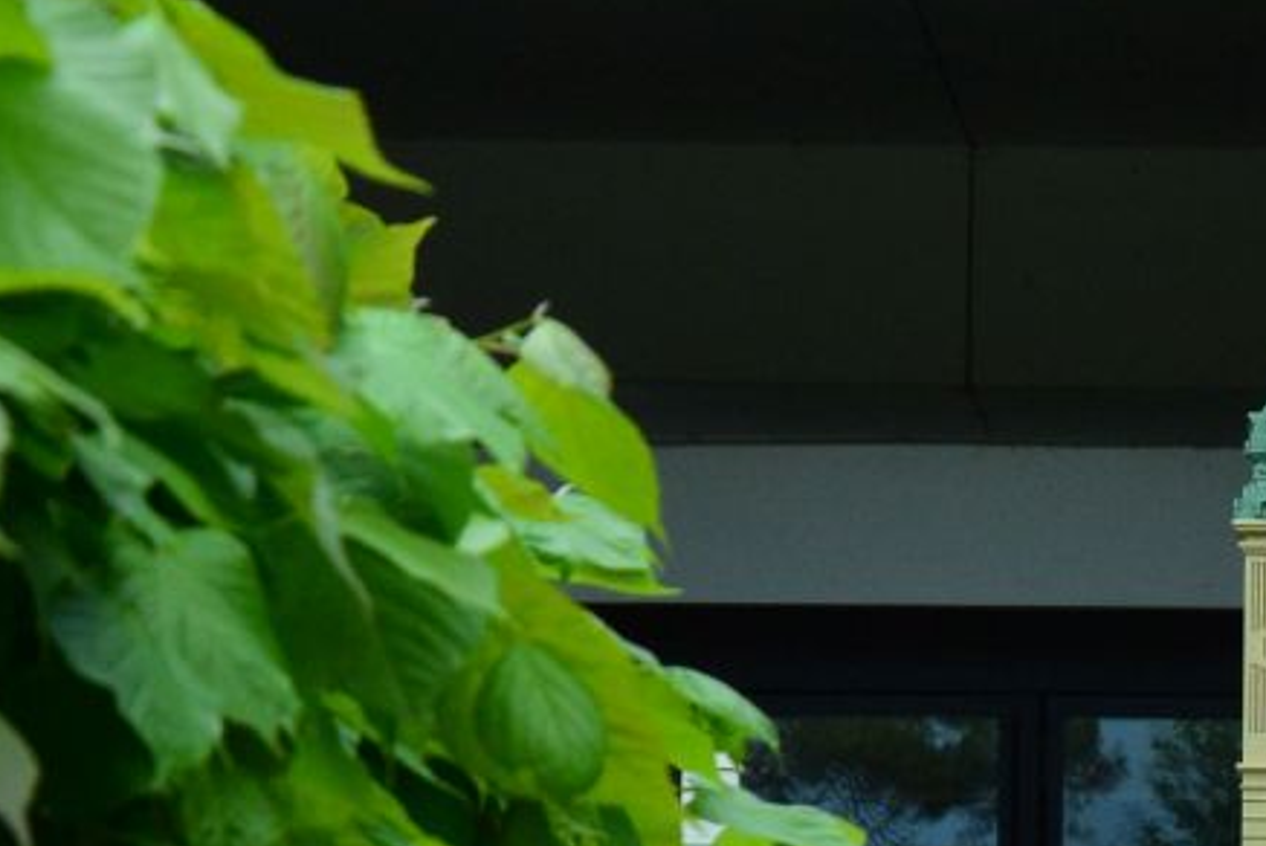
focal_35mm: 158
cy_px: 985
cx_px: 1682
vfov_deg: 8.6
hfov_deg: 12.6
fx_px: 5560
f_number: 5
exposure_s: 1/500
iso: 500
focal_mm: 24
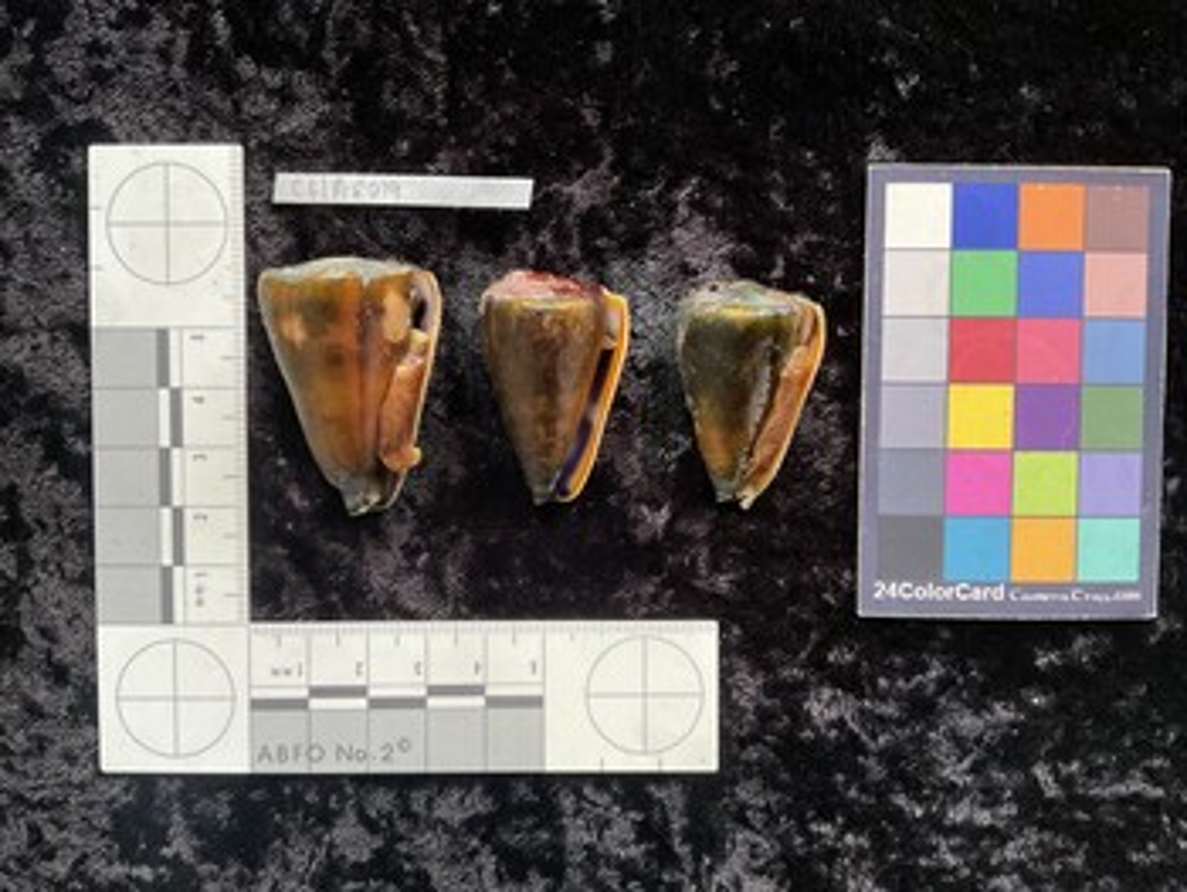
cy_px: 446
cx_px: 594
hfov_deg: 61.6
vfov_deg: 48.3
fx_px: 995
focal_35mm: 29
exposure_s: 1/60
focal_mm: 3
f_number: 1.8
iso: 125
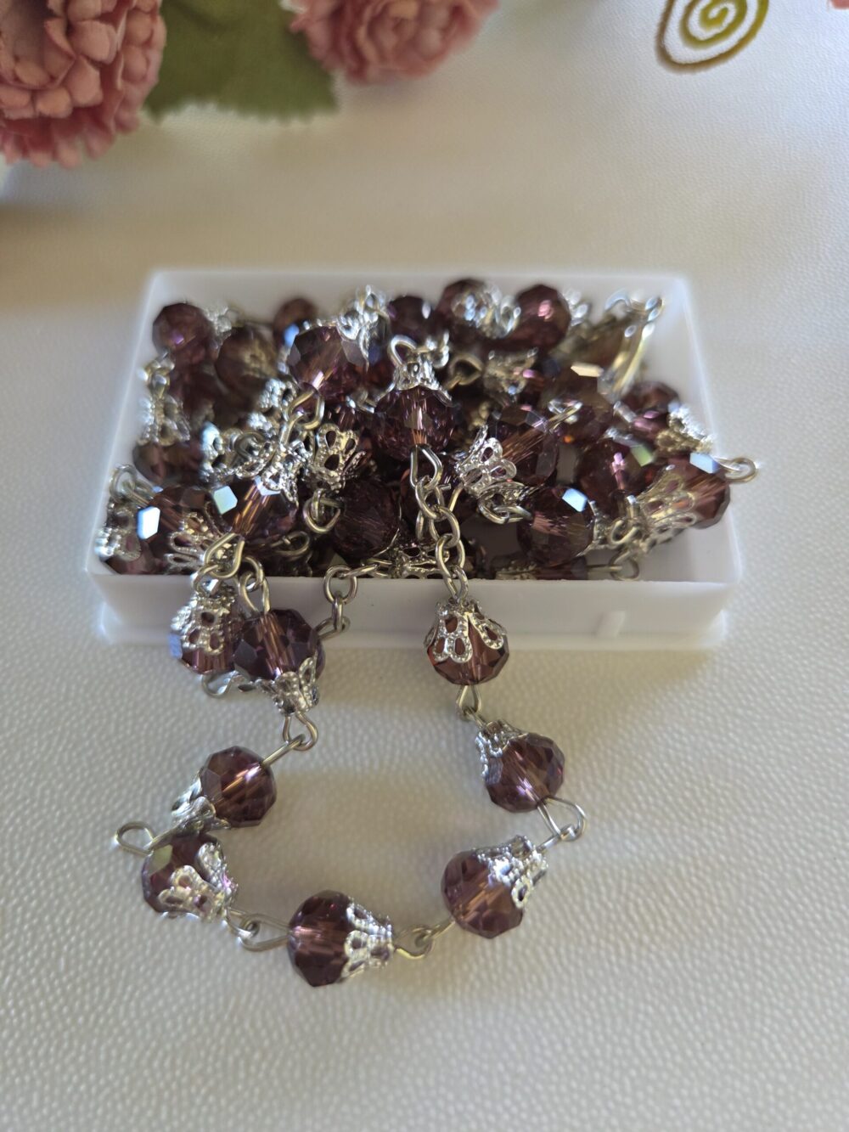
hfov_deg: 58.9
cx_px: 424
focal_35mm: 23
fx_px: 752
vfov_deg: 73.9
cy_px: 566
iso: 125
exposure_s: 1/100
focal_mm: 5.4
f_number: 1.8
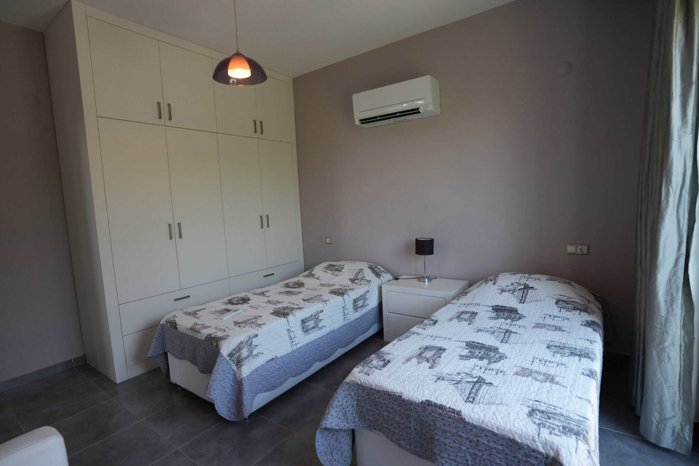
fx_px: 349
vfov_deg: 67.4
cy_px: 233
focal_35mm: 18
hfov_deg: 90.0
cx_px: 350
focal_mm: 18
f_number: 4
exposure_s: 1/160
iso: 500
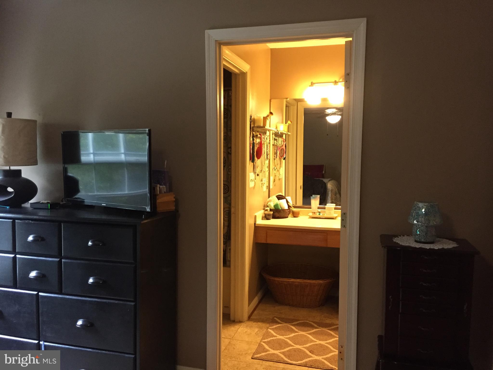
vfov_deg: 48.2
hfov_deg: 61.7
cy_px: 185
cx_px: 246
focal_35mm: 29
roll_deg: -0.9
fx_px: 413
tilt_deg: -2.8
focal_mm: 4.15
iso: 200
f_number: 2.2
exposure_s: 1/30
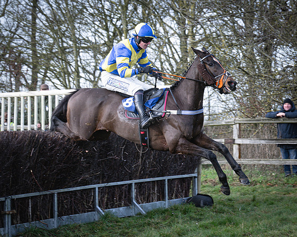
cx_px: 201
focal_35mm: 123
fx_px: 1079
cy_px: 107
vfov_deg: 12.6
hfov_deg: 15.6
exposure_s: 1/1000
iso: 400
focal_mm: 70
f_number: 4
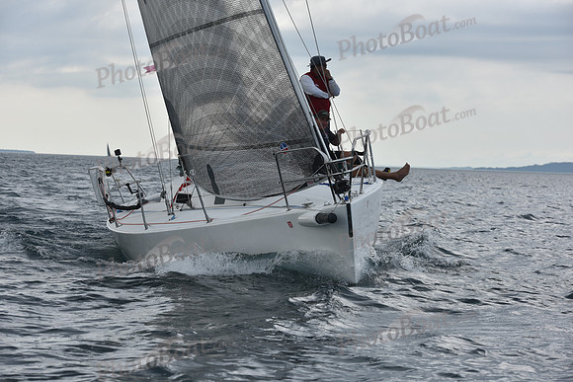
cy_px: 191
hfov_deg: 16.4
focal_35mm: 125
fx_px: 1990
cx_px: 286
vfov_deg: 11.0
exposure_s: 1/800
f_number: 8
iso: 250
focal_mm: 125
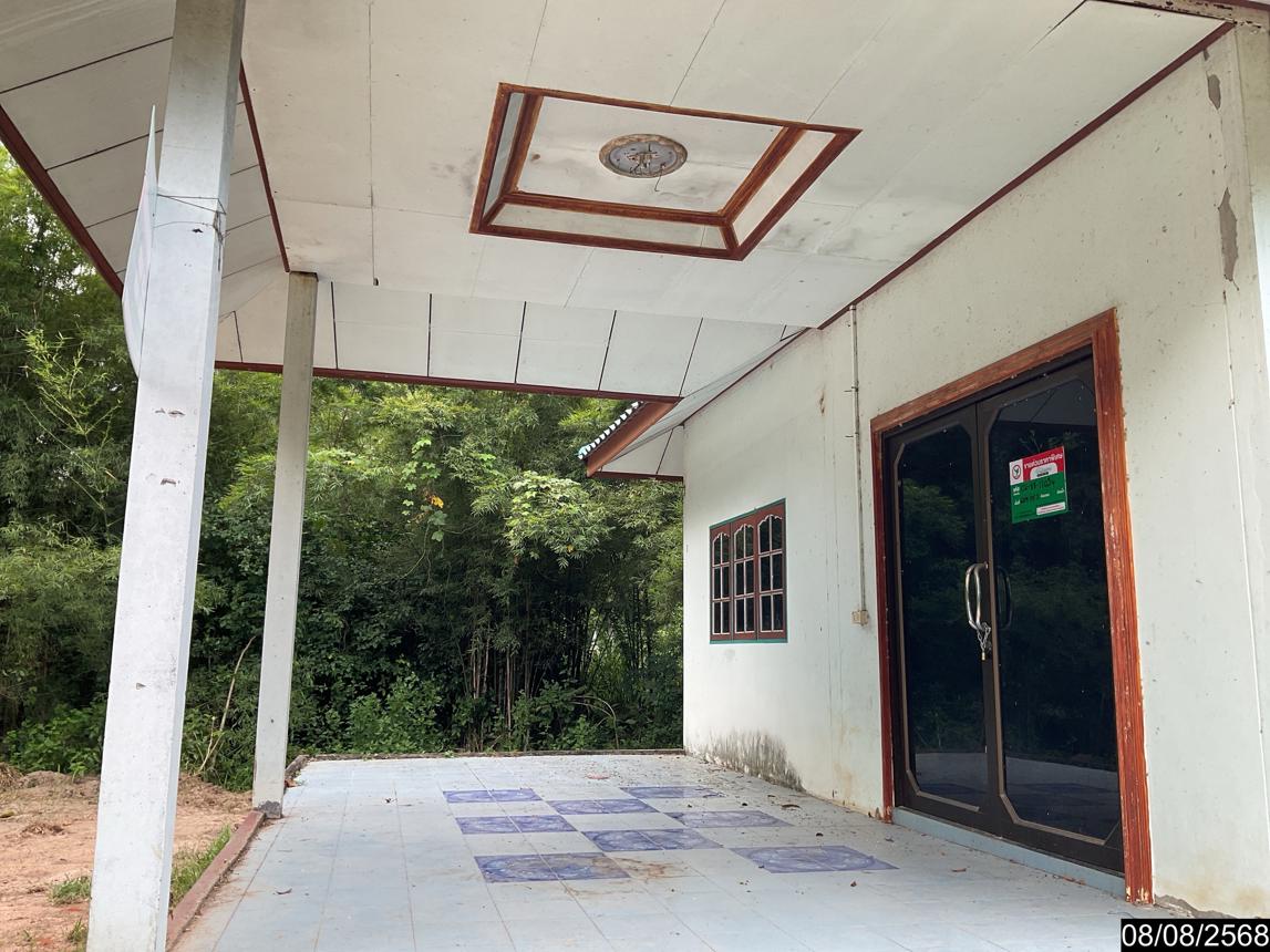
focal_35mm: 29
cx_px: 635
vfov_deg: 48.2
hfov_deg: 61.7
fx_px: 1064
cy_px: 476
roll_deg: -1.2
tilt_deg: +10.2
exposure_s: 1/120
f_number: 1.8
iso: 25
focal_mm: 3
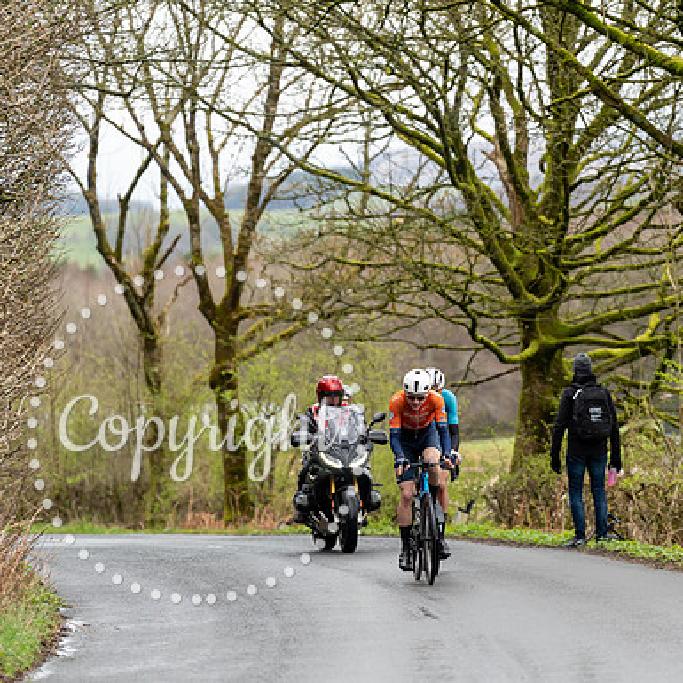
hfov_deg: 7.7
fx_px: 5090
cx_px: 475
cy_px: 342
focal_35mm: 228
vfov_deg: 7.7
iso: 1000
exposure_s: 1/1000
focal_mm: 178
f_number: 3.5
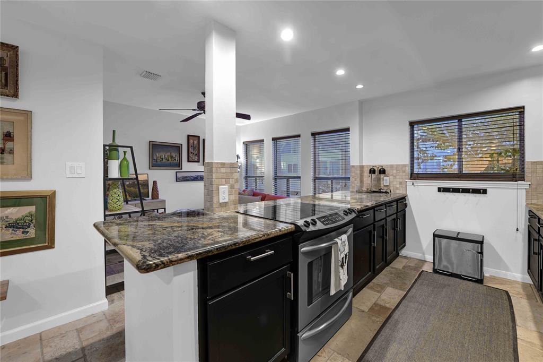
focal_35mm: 14
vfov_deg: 81.2
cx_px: 272
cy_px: 181
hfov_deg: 104.3
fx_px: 211
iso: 100
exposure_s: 1/1.67
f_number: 8
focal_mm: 14
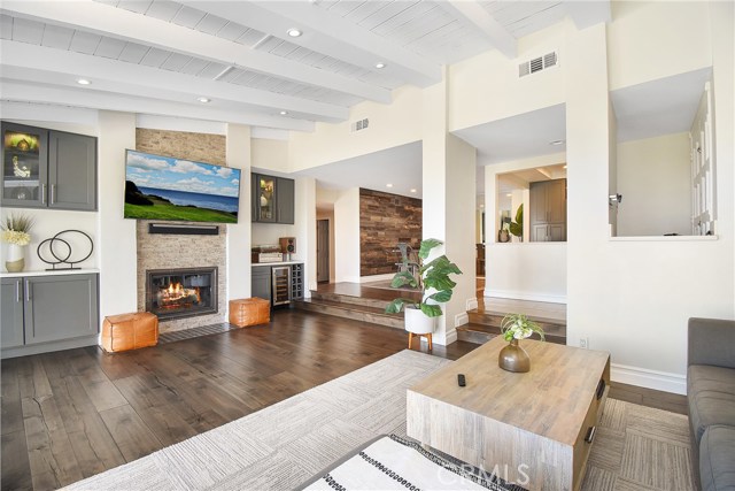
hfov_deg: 100.4
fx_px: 306
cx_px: 368
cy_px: 246
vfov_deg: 77.4
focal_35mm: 15
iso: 1000
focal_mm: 10
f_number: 8
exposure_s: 1/250
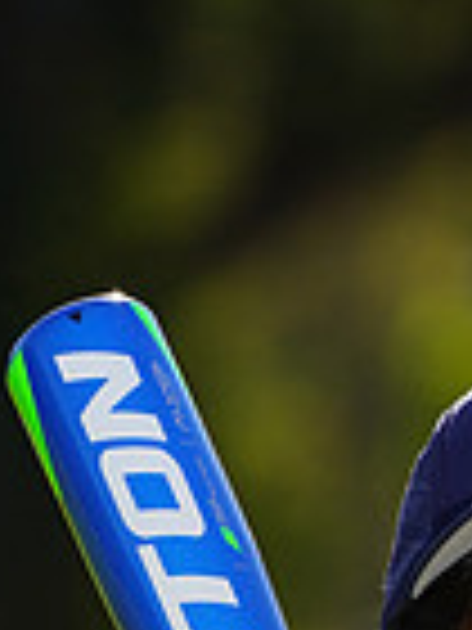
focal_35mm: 1429
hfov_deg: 1.0
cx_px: 339
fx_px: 25980
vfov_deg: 1.4
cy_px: 1112
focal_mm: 358
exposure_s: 1/250
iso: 100
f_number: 8
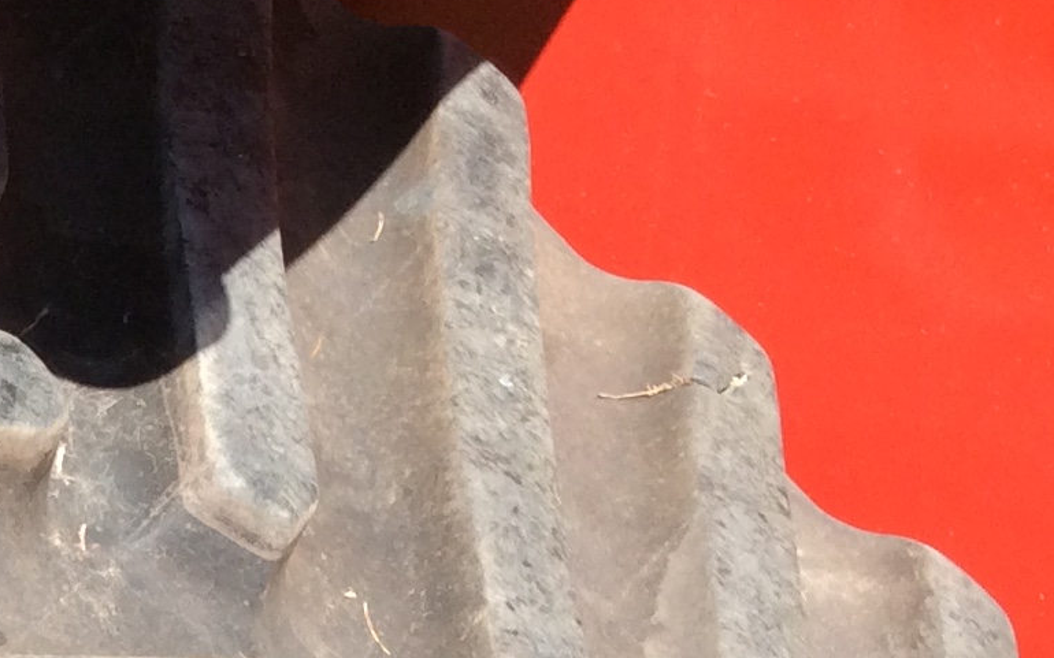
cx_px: -140
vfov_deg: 10.8
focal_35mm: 114
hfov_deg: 17.6
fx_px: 3274
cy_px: 1129
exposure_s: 1/590
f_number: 2.4
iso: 32
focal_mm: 3.3
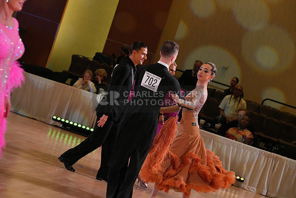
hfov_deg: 10.3
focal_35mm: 200
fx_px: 1645
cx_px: 148
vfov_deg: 6.9
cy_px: 99
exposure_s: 1/500
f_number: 7.1
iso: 4000
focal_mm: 200
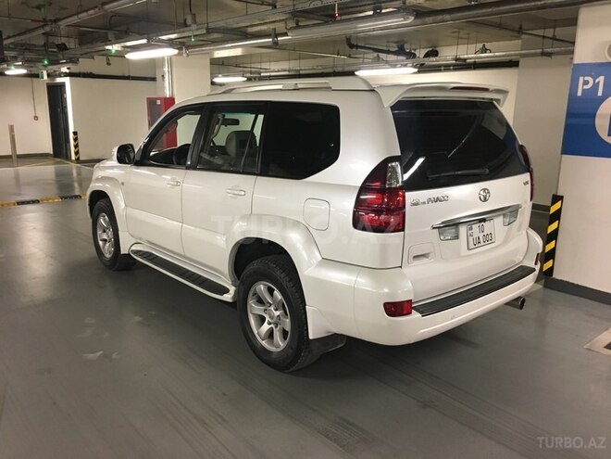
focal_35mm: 29
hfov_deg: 61.7
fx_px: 512
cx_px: 306
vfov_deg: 48.2
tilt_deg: -13.6
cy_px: 230
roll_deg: -0.5
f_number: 2.2
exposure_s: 1/33
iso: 160
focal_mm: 4.15
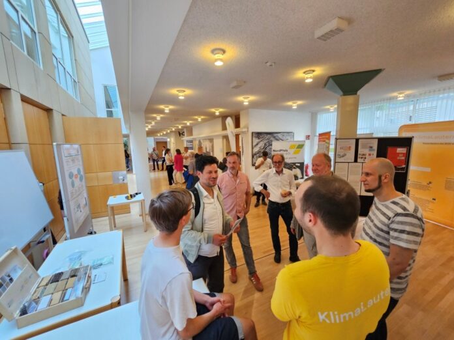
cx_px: 227
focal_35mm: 13
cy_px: 170
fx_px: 170
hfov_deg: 106.2
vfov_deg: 89.9
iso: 250
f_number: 2.2
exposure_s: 1/50
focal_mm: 2.2
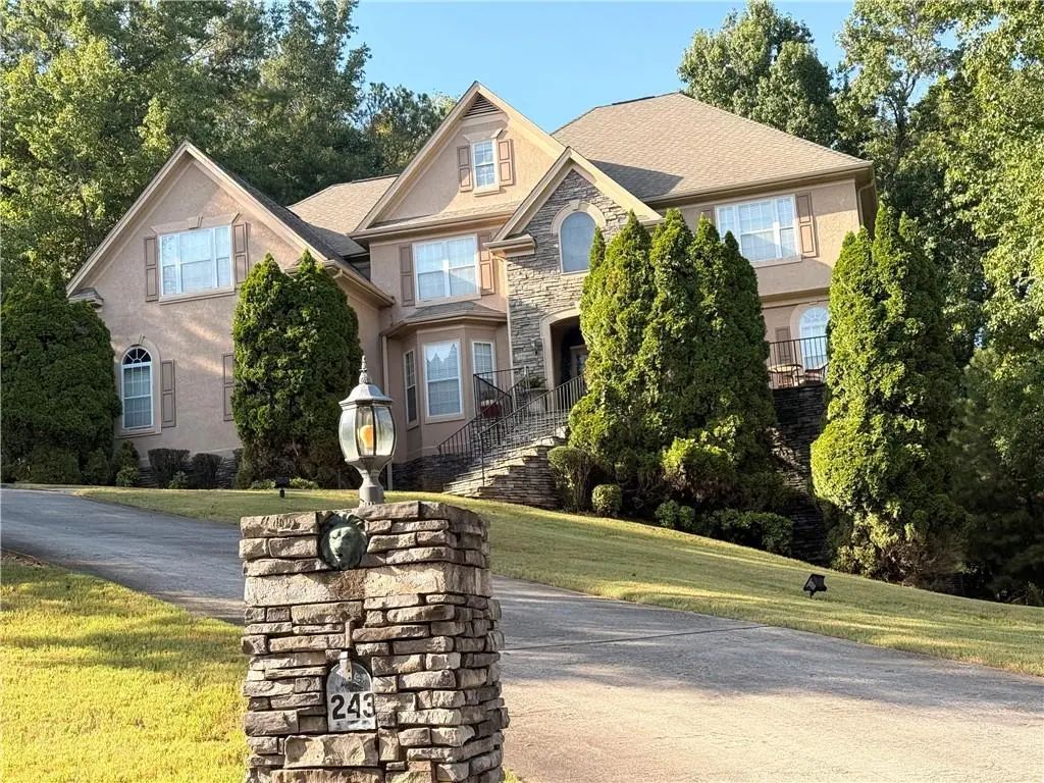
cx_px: 522
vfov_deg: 30.3
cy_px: 392
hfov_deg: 39.7
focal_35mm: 48
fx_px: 1448
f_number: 1.78
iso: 80
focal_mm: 6.76
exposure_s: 1/1222
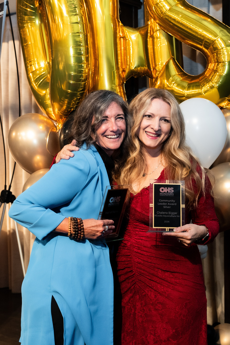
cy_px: 159
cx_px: 126
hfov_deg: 22.3
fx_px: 584
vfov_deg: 32.9
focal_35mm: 61
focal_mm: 37.7
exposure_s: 1/160
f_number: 4
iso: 2500
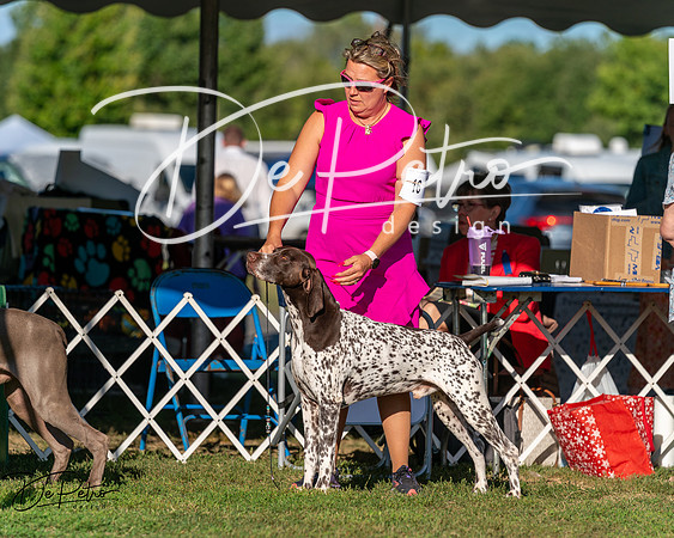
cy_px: 269
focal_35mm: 225
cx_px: 337
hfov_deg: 8.6
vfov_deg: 6.9
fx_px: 4491
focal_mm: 200
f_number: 4.5
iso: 100
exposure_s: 1/1250
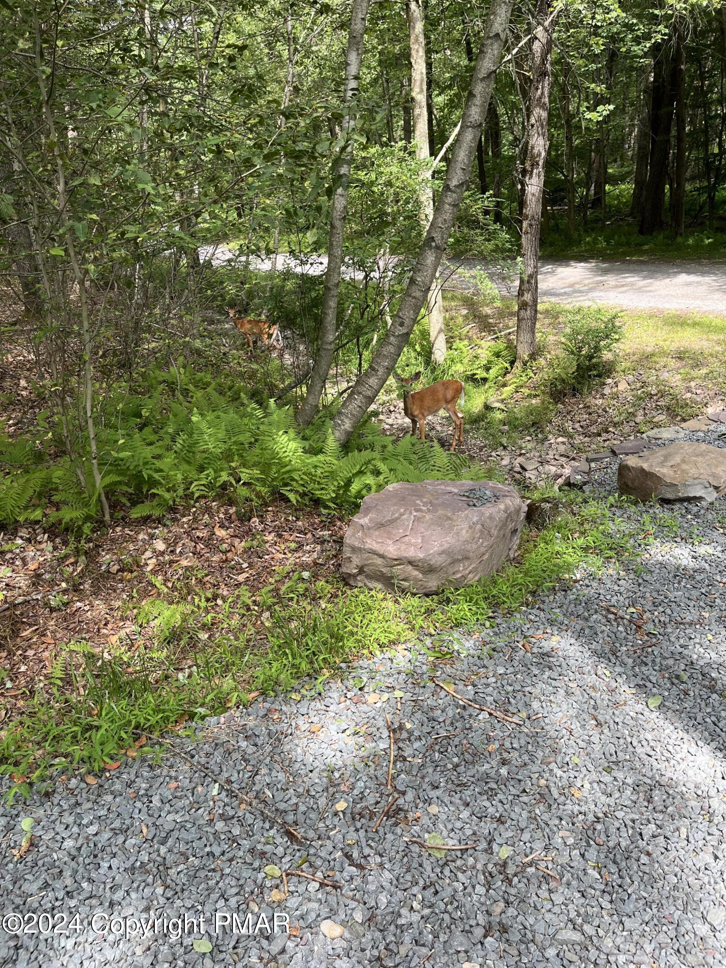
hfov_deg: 53.1
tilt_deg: -26.2
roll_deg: +6.2
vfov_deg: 67.3
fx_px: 727
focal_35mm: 26
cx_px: 363
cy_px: 484
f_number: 1.6
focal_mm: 5.1
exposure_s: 1/207
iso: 40
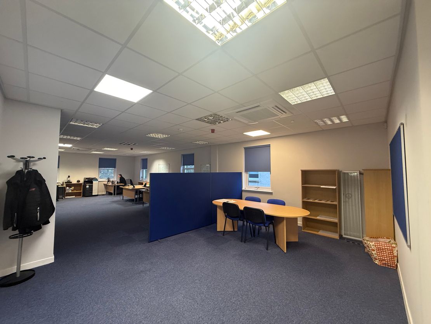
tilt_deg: +2.4
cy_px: 162
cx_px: 216
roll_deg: +0.2
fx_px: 174
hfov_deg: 102.1
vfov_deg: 85.7
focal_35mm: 14
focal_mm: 2.22
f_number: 2.2
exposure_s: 1/50
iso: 200
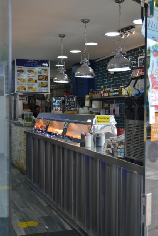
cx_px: 79
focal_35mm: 51
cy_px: 118
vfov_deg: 38.9
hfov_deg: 26.5
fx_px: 336
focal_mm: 34
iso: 400
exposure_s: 1/80
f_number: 5
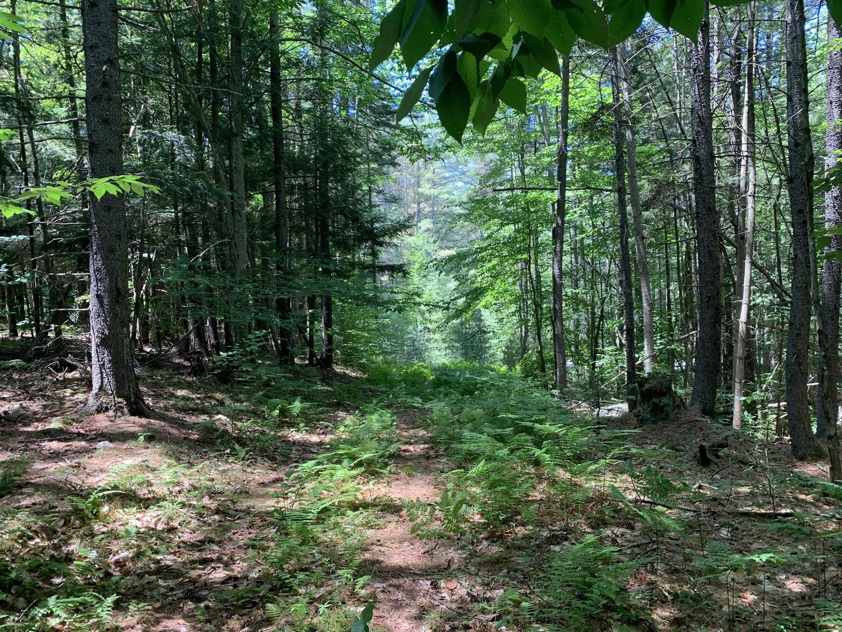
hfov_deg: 67.3
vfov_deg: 53.1
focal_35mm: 26
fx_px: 632
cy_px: 316
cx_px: 421
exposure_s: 1/122
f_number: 1.8
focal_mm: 4.25
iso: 40
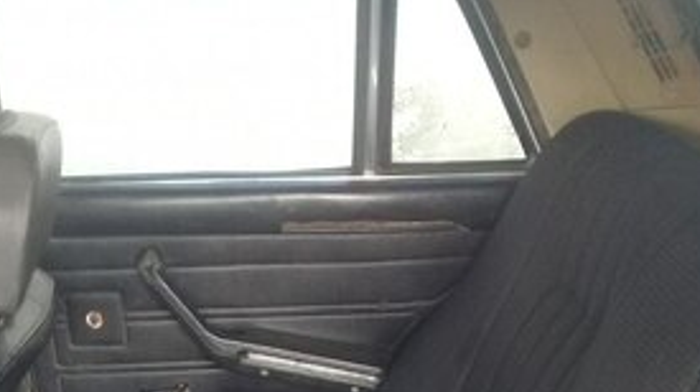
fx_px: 1131
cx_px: 255
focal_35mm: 61
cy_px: 629
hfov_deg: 34.2
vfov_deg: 17.2
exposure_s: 1/33
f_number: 2.2
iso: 64
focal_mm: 3.3
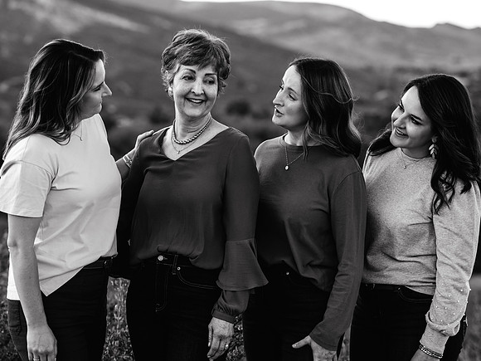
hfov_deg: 14.6
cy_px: 180
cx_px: 240
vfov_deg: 11.0
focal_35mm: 135
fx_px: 1880
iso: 500
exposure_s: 1/160
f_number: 4.5
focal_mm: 125
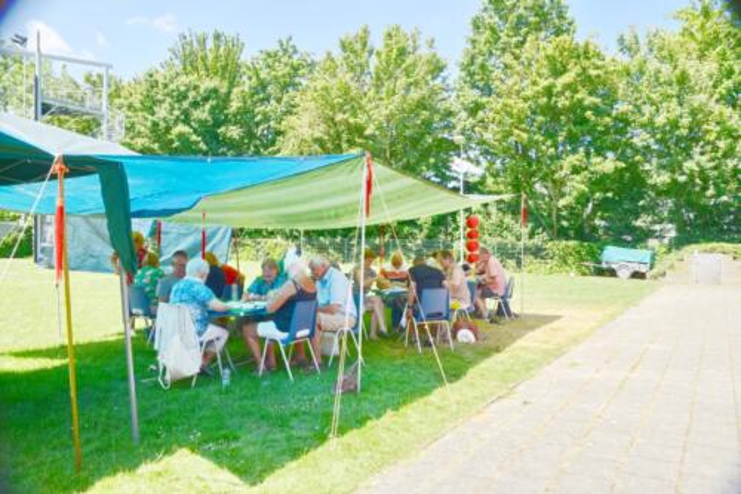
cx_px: 370
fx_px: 556
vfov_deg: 47.9
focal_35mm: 27
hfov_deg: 67.4
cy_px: 247
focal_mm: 18
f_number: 8
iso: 200
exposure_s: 1/400
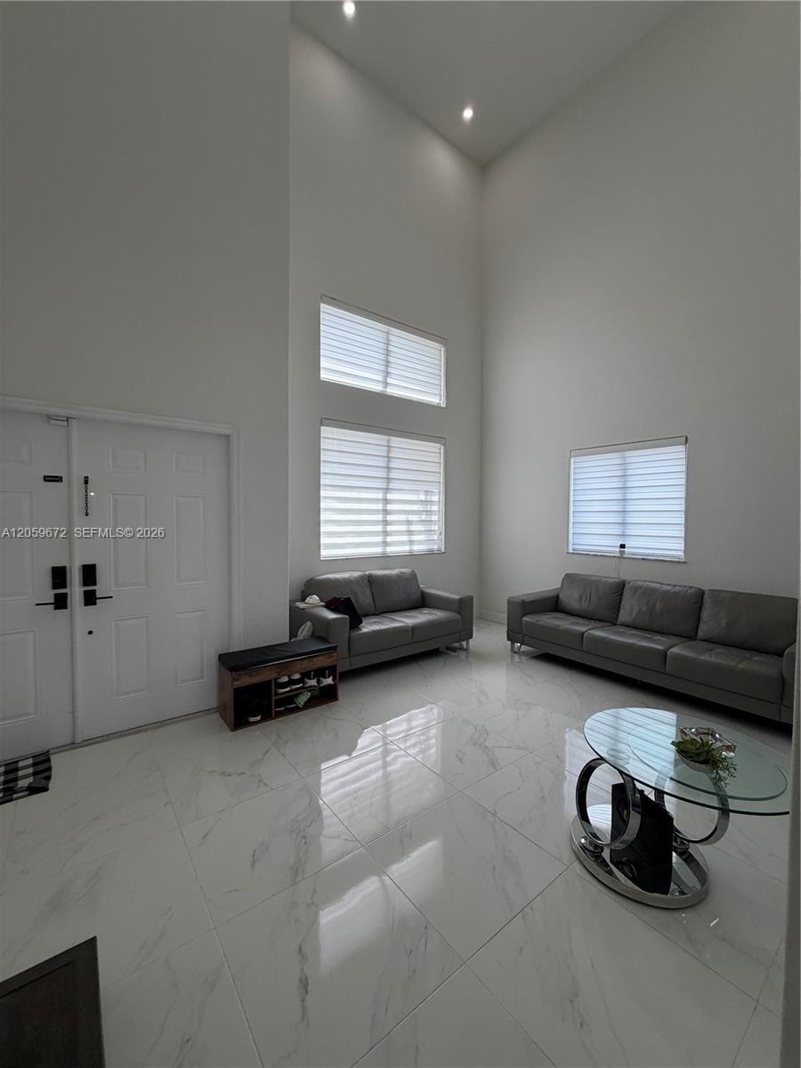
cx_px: 400
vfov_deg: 102.1
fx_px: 432
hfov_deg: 85.7
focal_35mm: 14
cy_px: 534
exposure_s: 1/120
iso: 160
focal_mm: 2.22
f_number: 2.2
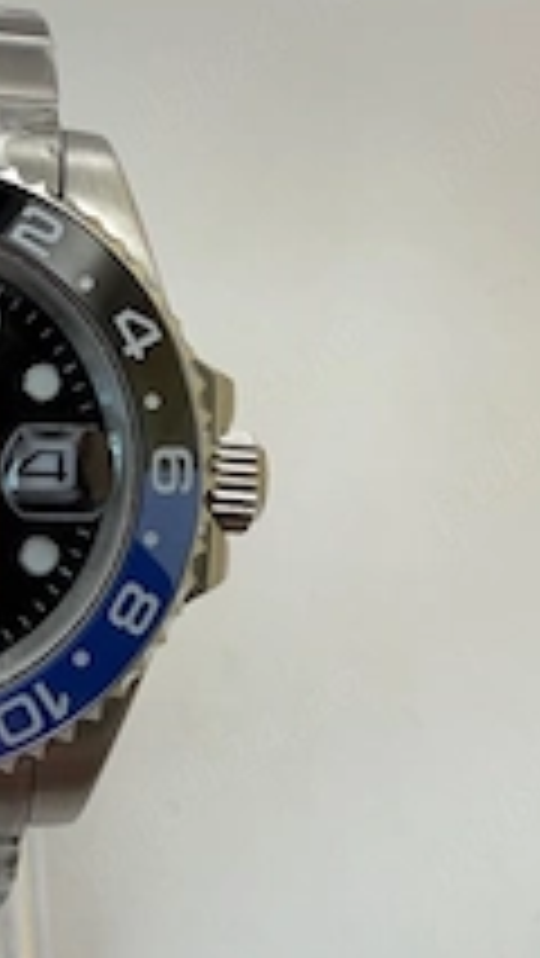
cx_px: -40
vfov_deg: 42.1
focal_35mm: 49
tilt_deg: -38.8
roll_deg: -1.9
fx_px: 1246
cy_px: 477
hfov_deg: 23.1
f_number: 2.2
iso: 80
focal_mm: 2.22
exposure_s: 1/117
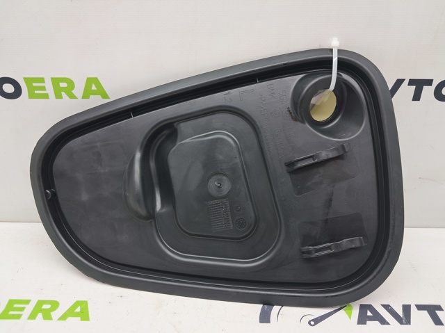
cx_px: 222
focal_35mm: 27
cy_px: 166
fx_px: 347
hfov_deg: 65.4
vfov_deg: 51.3
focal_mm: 4
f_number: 1.8
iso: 50
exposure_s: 1/50
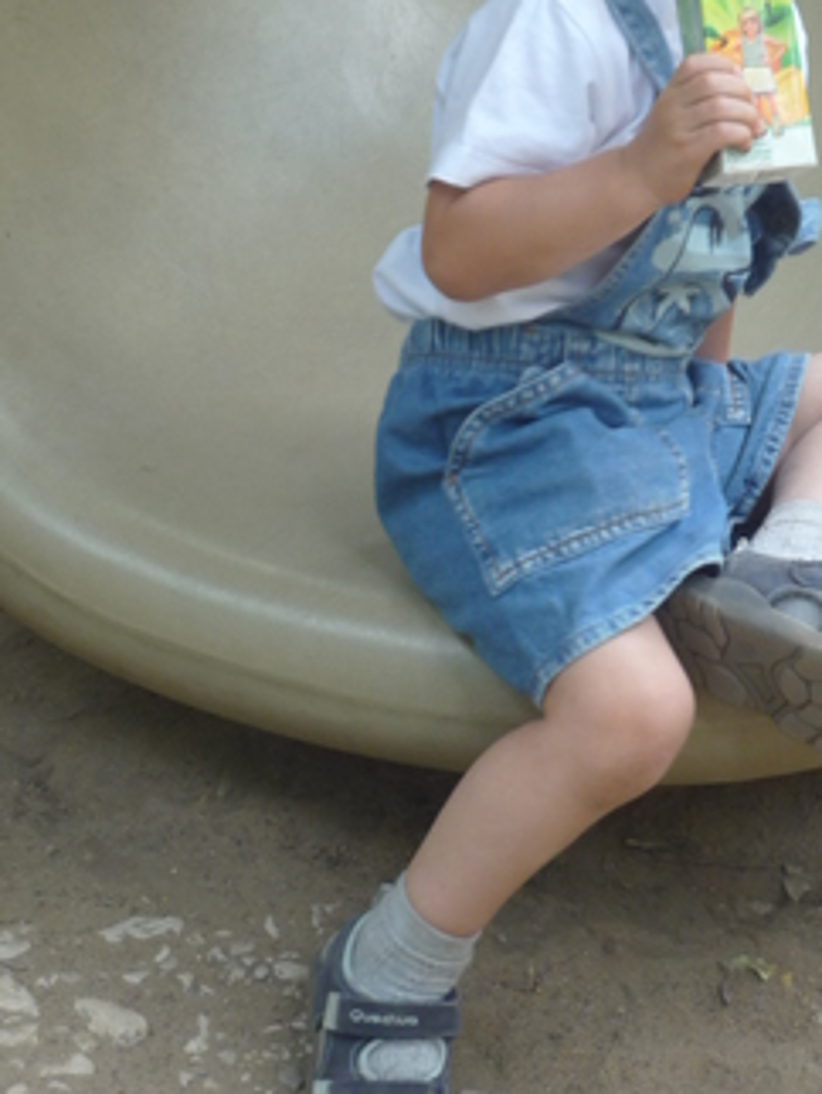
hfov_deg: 13.9
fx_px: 3352
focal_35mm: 106
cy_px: 245
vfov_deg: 18.4
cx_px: 644
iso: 125
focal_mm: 10.2
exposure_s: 1/60
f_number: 3.7
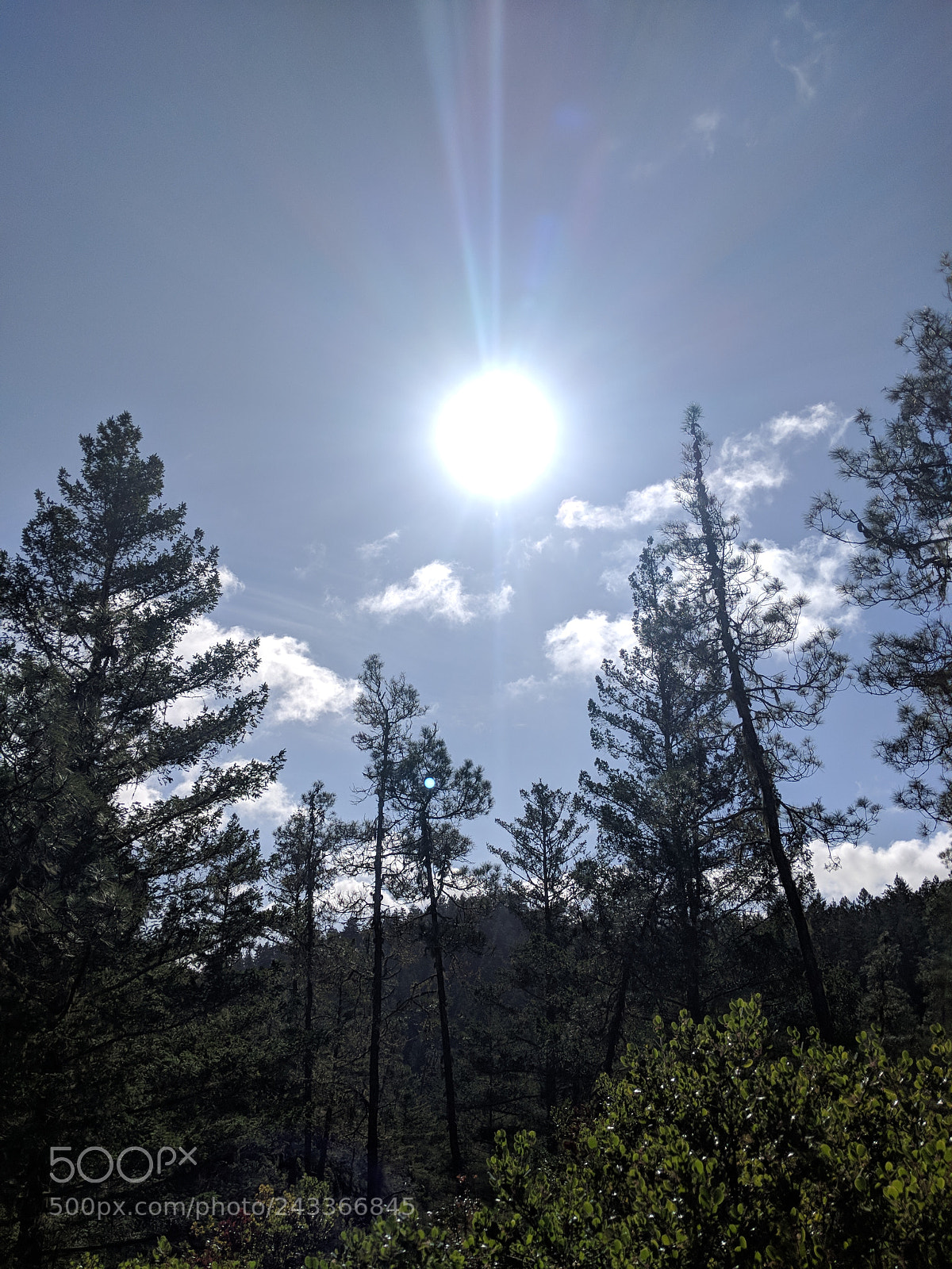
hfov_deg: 51.4
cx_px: 476
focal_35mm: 27
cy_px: 634
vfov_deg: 65.3
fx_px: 990
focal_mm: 4.44
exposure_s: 1/23256
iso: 82
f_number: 1.8
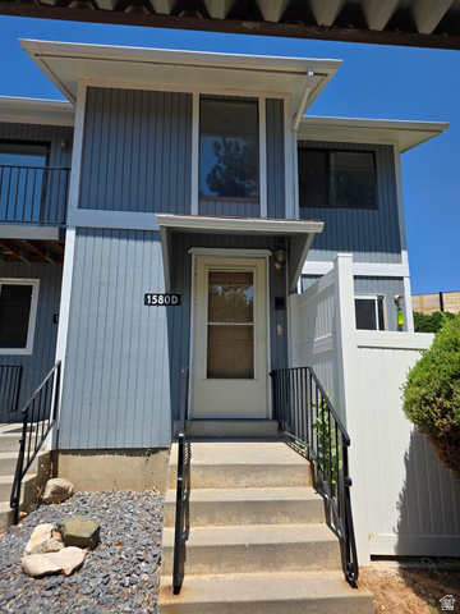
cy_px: 307
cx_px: 230
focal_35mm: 23
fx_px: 408
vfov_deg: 73.9
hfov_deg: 58.9
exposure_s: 1/6150
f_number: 1.7
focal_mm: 6.25
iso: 80
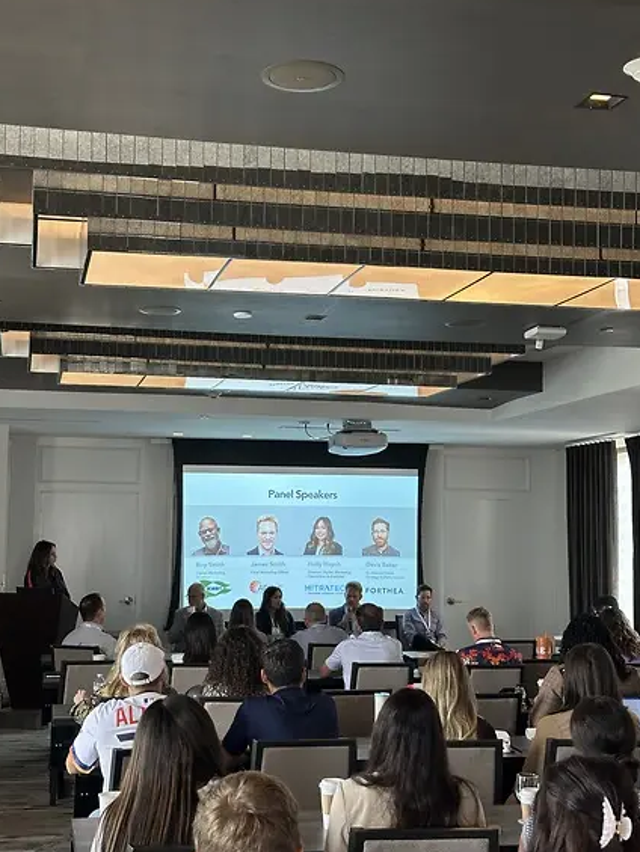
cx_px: 306
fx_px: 1257
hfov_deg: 28.6
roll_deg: -0.9
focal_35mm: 51
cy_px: 431
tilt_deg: +6.0
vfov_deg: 37.5
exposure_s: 1/60
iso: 160
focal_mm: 6.86
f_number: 1.78
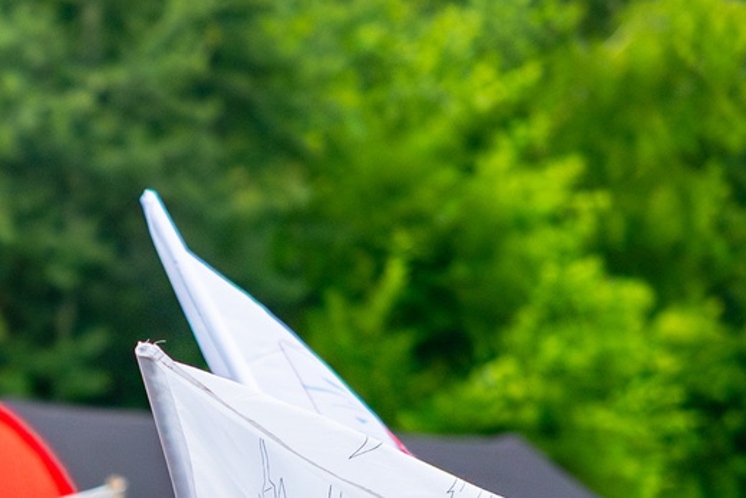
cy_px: 978
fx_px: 8726
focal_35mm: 421
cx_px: -620
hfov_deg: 4.8
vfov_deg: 3.2
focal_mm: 85
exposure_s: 1/640
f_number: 2.2
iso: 800
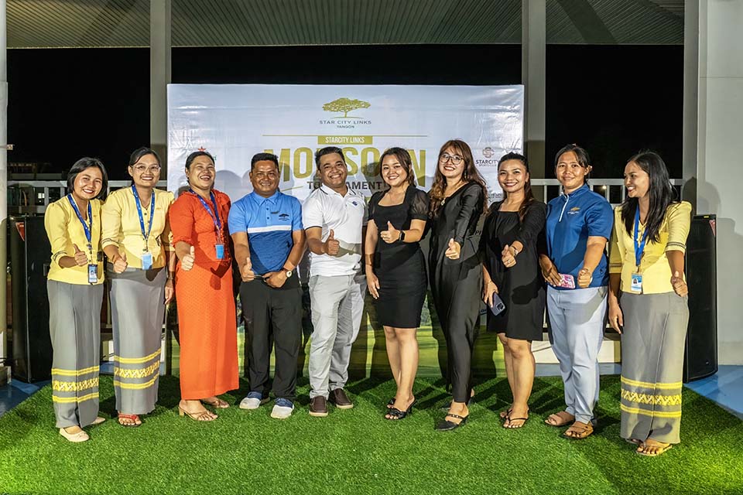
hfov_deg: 67.4
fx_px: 557
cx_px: 372
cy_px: 248
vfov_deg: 47.9
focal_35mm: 27
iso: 2000
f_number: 5
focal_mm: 27
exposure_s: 1/200
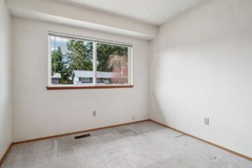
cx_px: 123
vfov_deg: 67.3
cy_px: 87
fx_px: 126
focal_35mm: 18
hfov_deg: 90.0
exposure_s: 1/250
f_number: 8
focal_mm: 16
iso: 1600
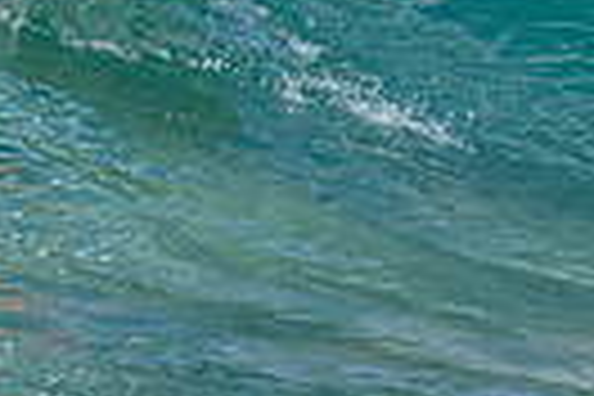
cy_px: -106
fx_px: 64807
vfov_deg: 0.4
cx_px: -117
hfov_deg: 0.5
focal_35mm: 3928
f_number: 6.3
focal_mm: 800
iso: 500
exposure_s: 1/2000
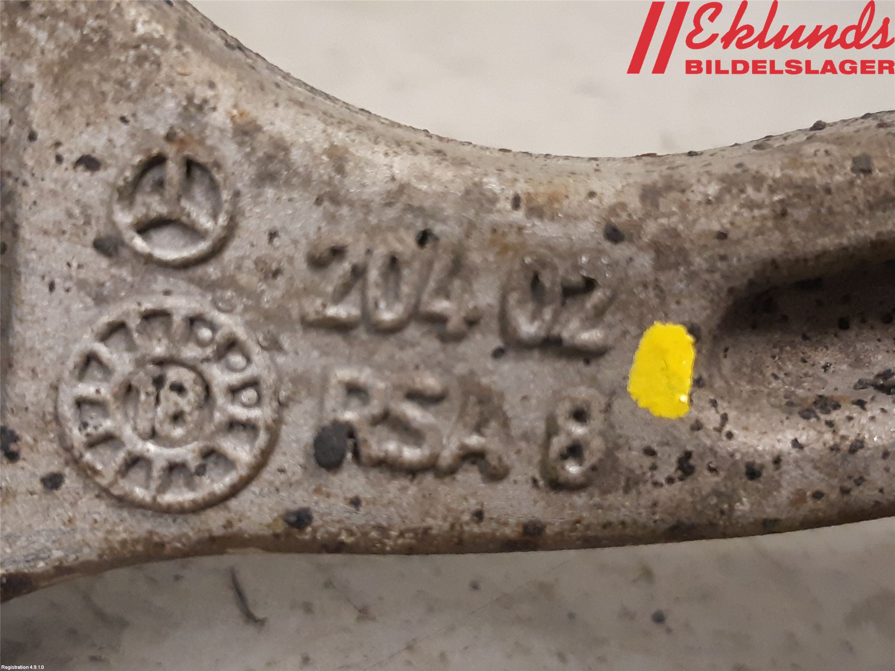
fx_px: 672
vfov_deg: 53.1
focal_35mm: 26
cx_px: 448
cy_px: 336
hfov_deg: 67.3
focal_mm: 3.93
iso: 320
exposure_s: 1/50
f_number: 1.7
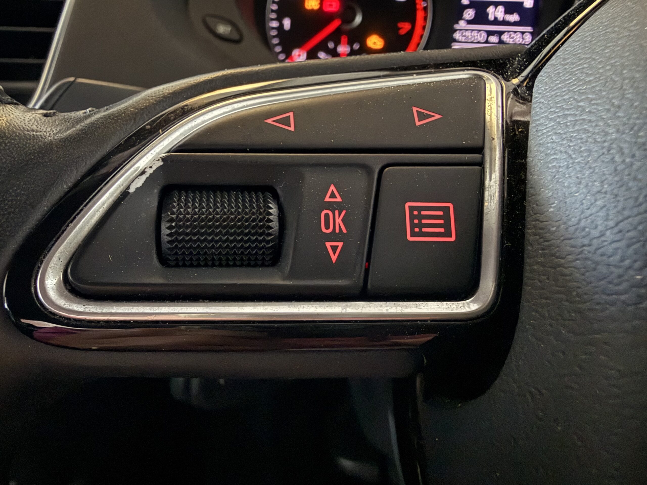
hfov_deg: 71.6
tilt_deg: -30.3
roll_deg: -1.6
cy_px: 242
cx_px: 324
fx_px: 449
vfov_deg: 56.8
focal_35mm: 24
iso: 800
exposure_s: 1/13
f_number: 2.2
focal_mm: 2.22
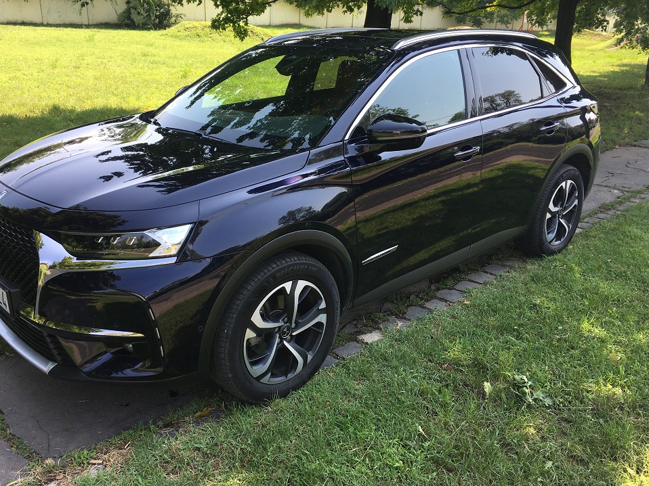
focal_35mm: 31
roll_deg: -0.2
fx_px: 581
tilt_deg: -20.3
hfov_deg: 58.3
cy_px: 242
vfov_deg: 45.4
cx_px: 309
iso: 25
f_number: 2.2
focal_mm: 4.15
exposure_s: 1/334
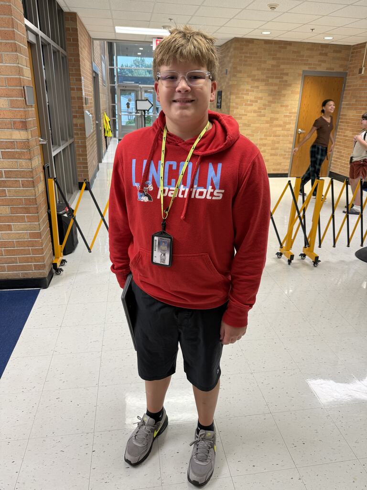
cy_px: 245
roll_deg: -3.0
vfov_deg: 71.6
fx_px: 339
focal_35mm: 24
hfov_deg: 56.8
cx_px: 184
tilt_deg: -21.8
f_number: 1.78
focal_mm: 6.76
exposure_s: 1/60
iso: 125
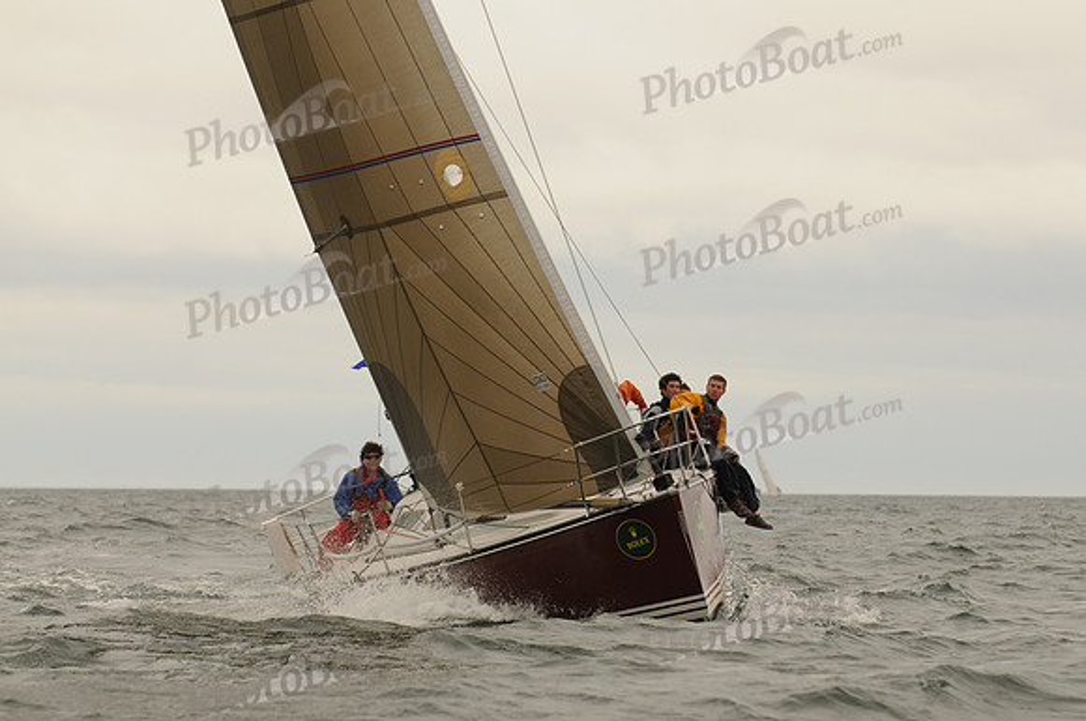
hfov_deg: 9.8
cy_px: 360
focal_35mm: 210
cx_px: 543
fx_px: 6326
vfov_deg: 6.5
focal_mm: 140
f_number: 6.3
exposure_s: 1/640
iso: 200
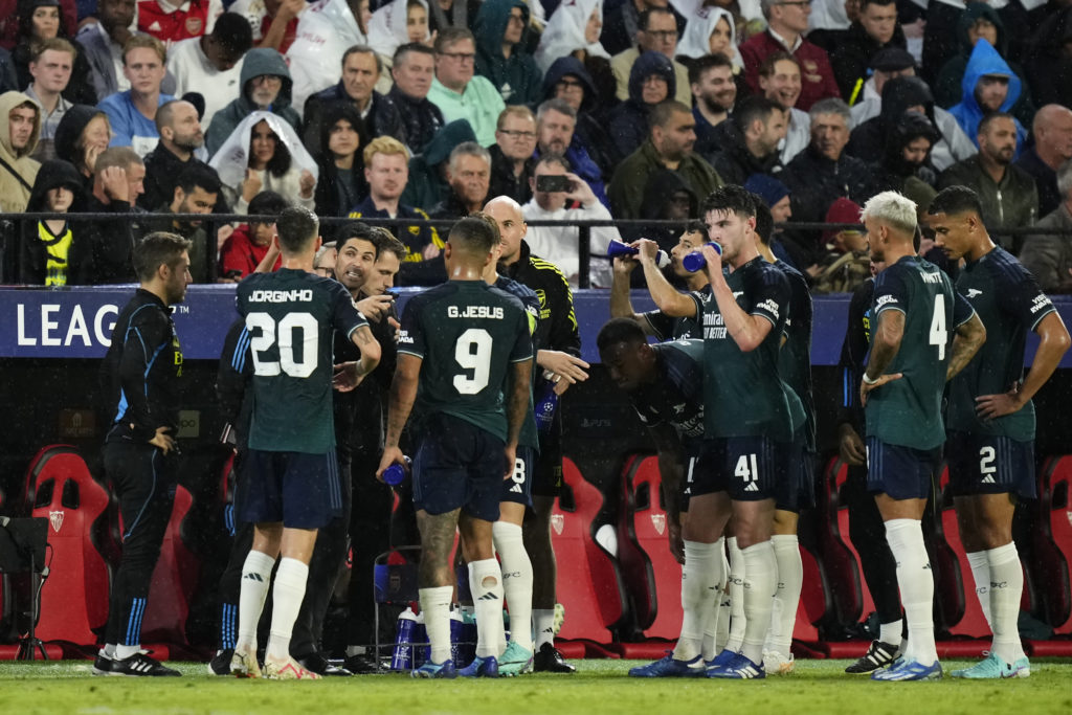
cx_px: 536
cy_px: 358
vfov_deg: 2.3
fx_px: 17868
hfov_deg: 3.4
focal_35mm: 600
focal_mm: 400
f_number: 2.8
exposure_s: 1/1600
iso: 2500
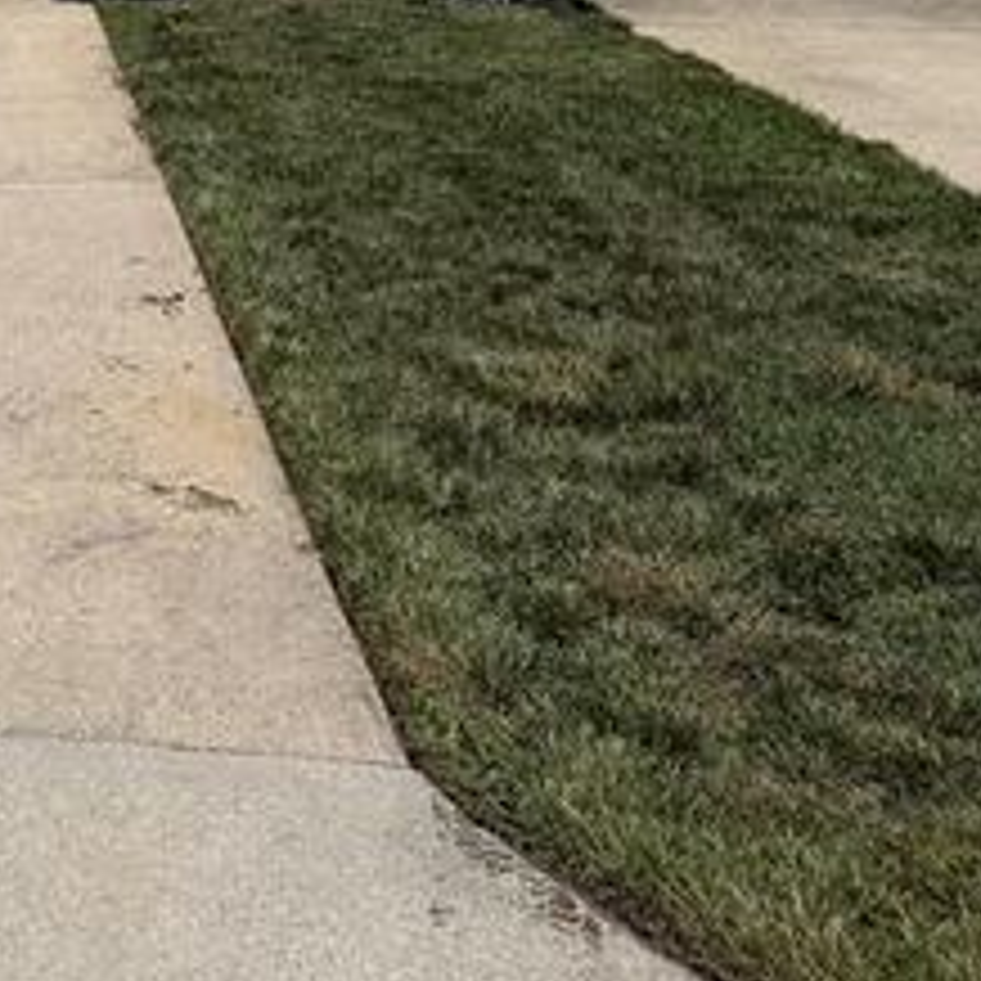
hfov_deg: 25.3
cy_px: -308
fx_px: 2084
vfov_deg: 23.3
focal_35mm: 65
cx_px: 22
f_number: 1.78
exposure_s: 1/10309
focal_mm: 6.76
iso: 80
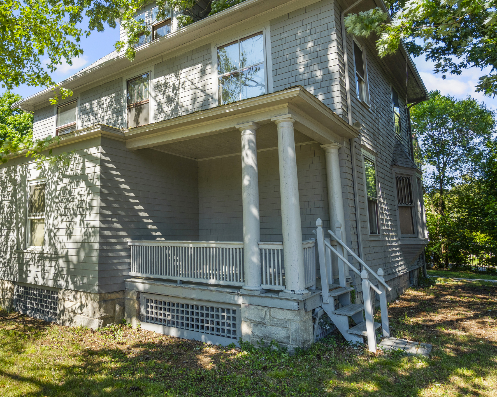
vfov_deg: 54.8
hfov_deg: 64.1
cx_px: 161
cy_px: 175
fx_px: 382
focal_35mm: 26
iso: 200
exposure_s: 1/13
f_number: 9
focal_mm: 16
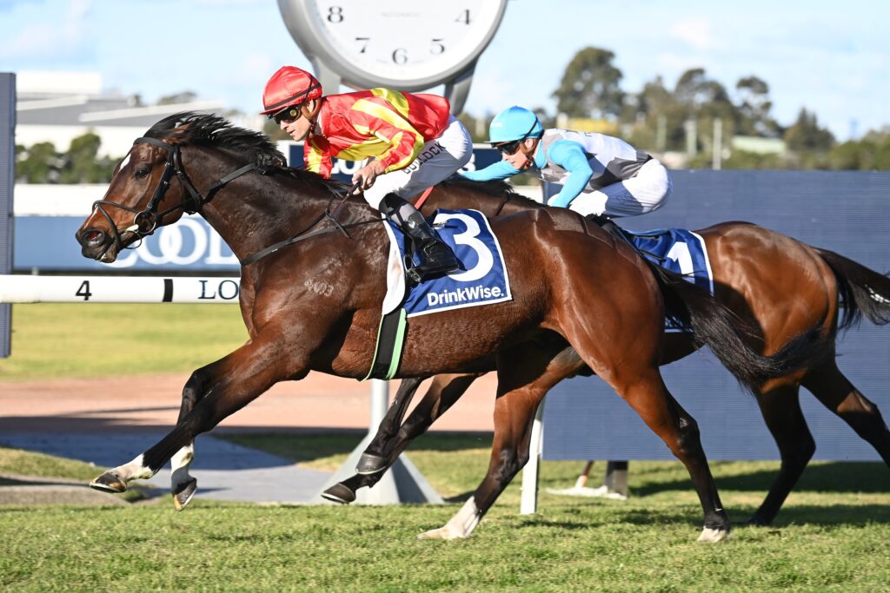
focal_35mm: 220
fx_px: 5439
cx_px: 445
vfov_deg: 6.2
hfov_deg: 9.4
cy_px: 296
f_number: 5.3
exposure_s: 1/1600
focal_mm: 220
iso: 560
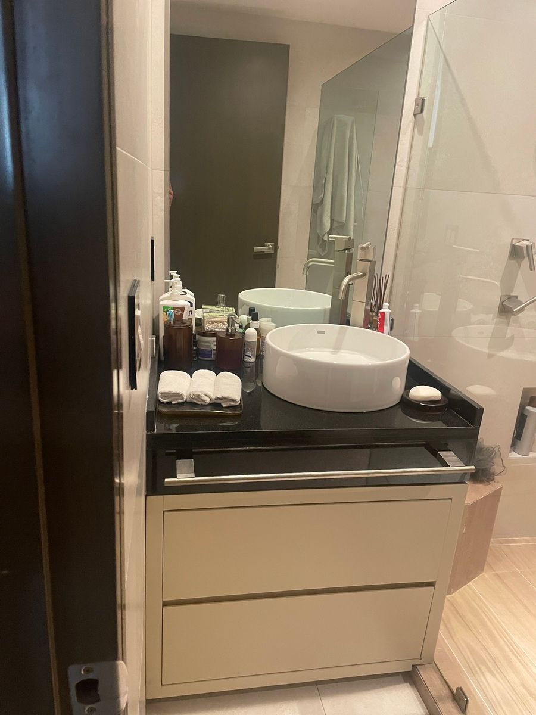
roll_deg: -3.6
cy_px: 358
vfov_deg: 67.3
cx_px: 268
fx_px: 537
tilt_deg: -17.3
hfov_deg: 53.1
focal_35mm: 26
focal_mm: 4.2
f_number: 1.6
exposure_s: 1/40
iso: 500
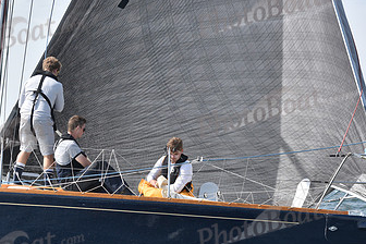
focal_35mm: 121
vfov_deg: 11.3
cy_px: 181
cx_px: 142
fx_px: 1230
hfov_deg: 16.9
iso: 200
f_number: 5
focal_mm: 70
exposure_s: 1/1250
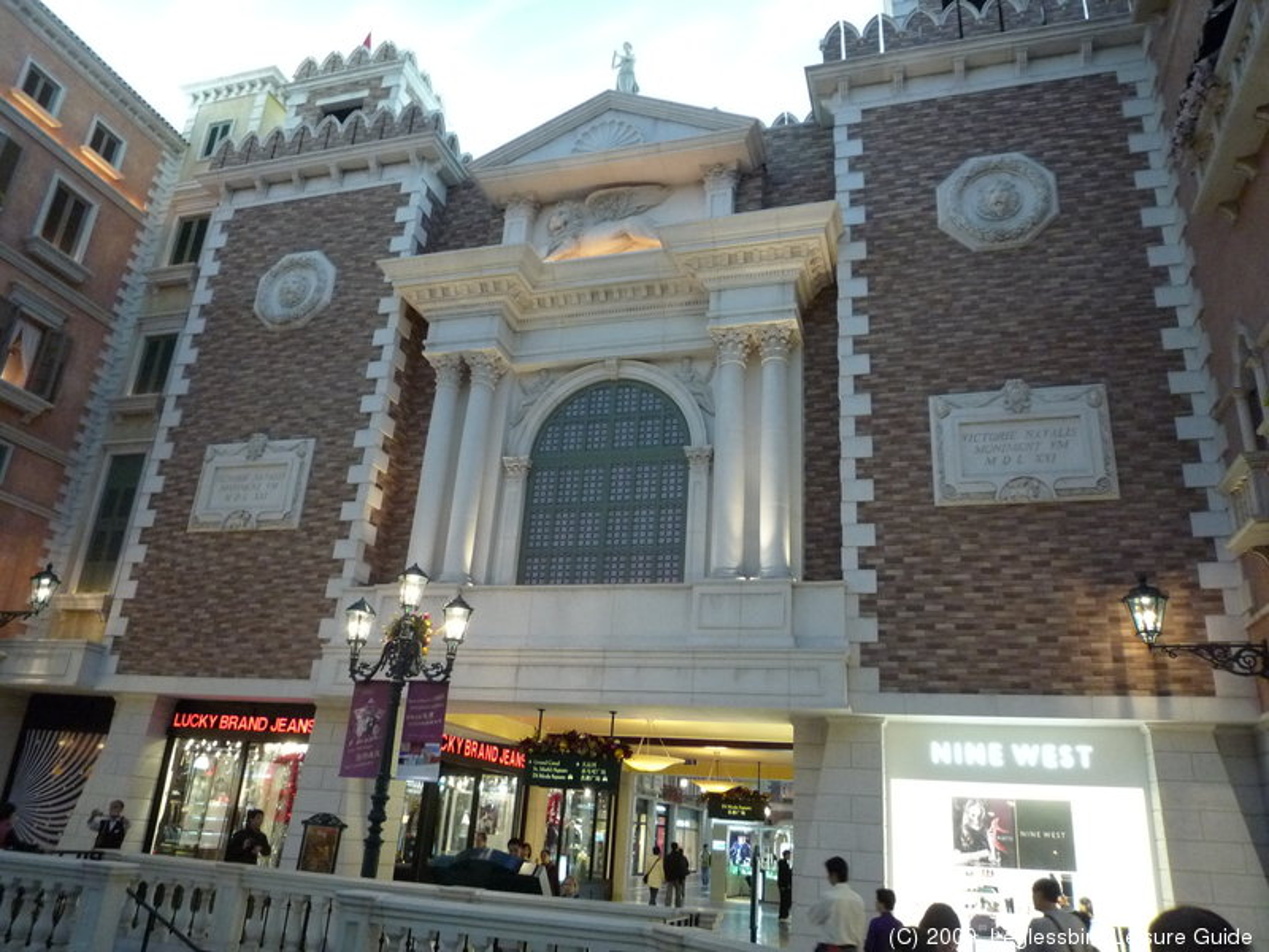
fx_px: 916
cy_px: 476
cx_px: 634
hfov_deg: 69.4
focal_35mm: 25
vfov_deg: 54.9
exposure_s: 1/20
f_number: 2.8
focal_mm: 4.4
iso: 400
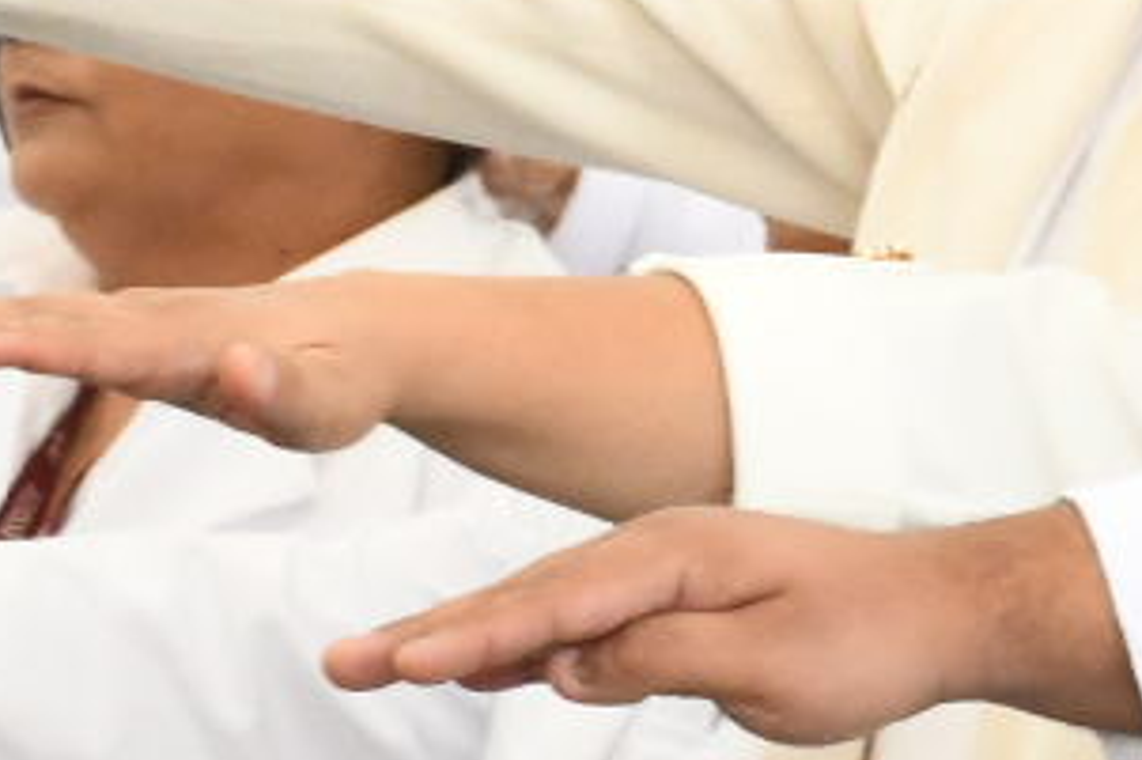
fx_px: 14298
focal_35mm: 451
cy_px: 836
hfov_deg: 4.5
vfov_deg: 3.0
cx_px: 1891
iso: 4000
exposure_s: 1/125
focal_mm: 56
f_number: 14
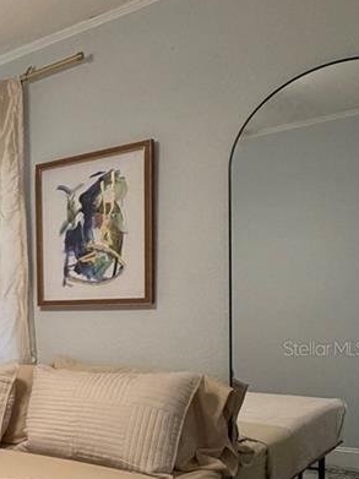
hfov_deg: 25.3
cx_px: -181
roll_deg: +2.1
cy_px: 348
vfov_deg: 42.8
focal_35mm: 43
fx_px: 595
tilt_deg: -2.4
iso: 200
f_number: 2.2
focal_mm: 2.22
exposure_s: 1/60
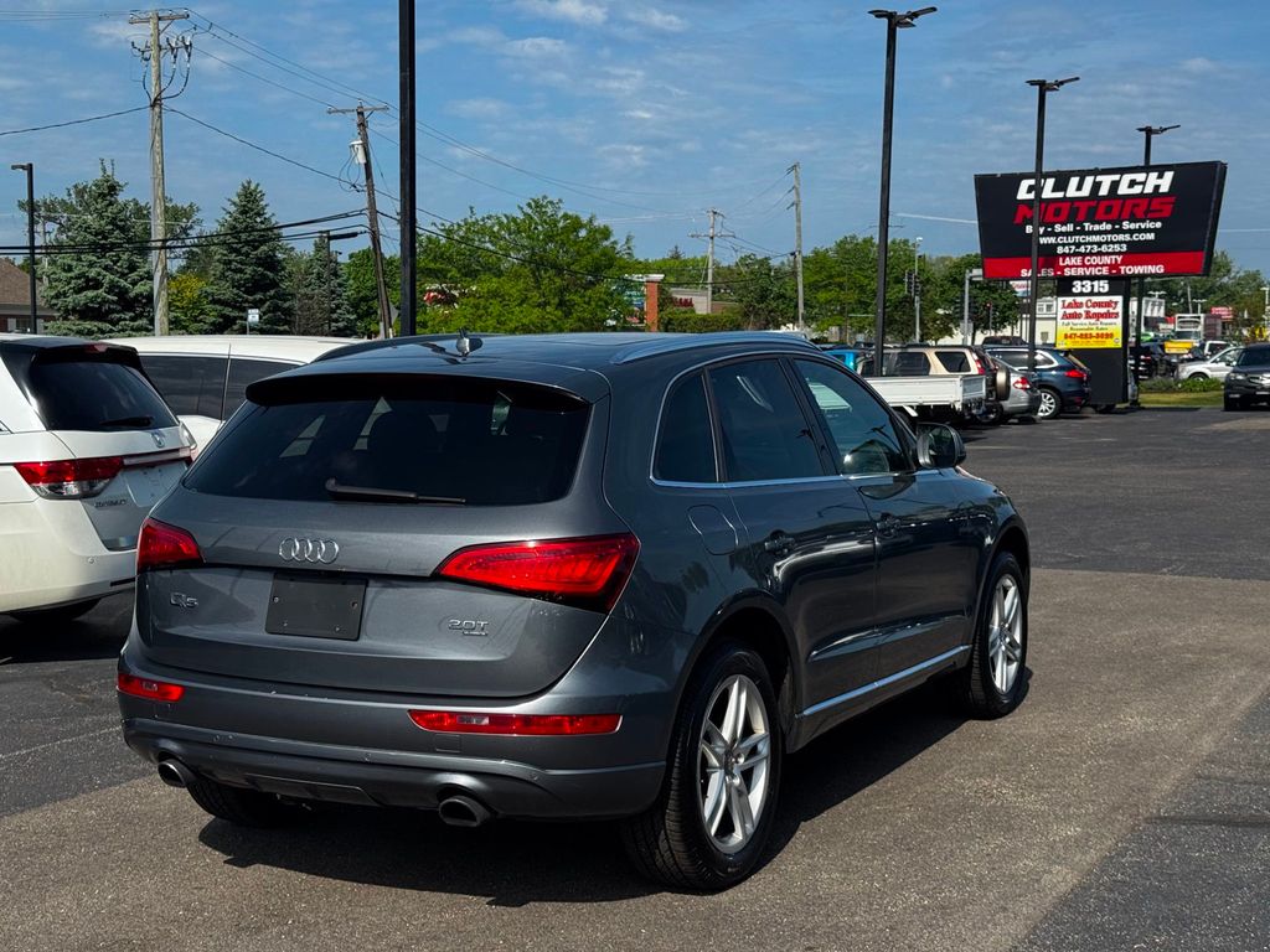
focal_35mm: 48
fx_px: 1761
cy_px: 476
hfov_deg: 39.7
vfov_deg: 30.3
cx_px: 635
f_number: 1.78
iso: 64
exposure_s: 1/4608
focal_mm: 6.76
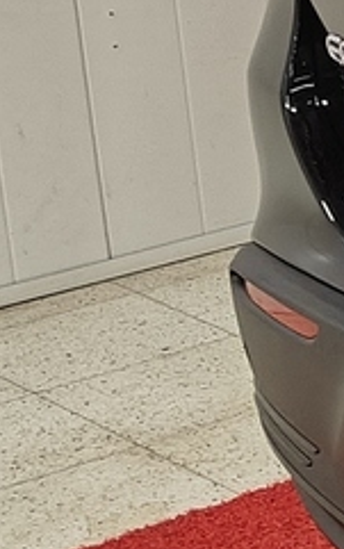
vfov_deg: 10.6
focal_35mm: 196
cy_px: 64
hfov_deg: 5.6
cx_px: 1453
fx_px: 2935
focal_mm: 5.59
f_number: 1.8
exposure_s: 1/60
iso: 80
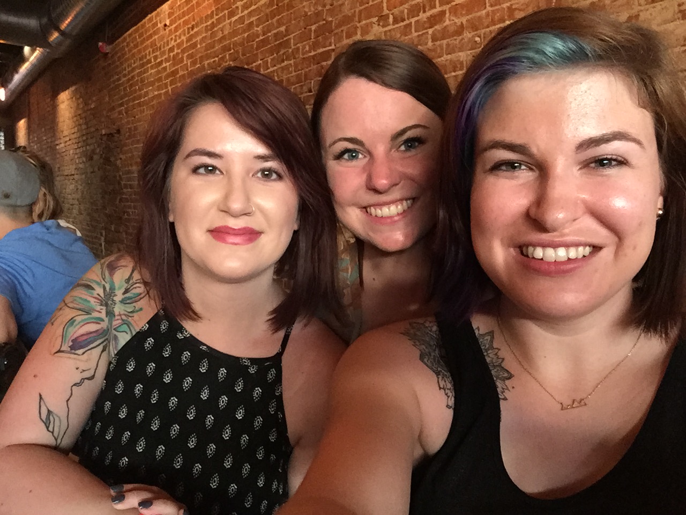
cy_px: 258
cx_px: 343
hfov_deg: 58.4
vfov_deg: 45.4
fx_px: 614
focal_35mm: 31
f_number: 2.2
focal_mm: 2.65
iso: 320
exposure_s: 1/30
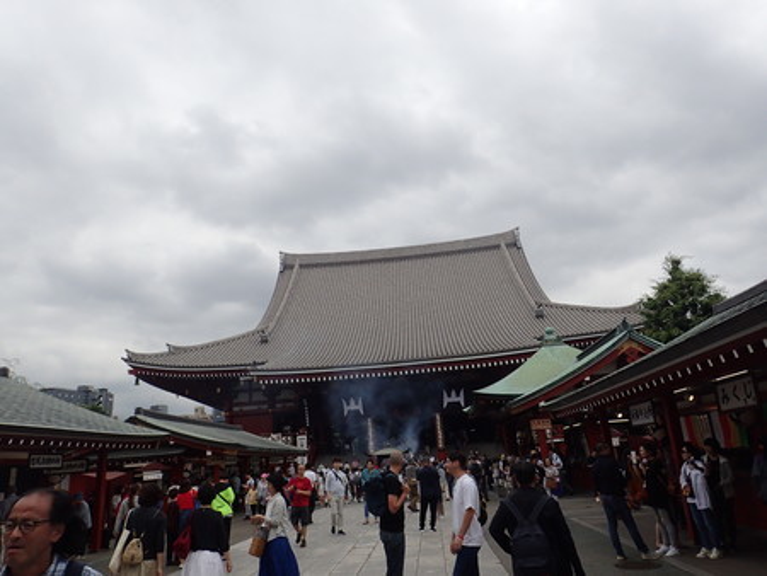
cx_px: 384
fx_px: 554
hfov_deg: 69.4
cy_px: 288
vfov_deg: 54.9
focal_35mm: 25
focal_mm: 4.5
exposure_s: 1/500
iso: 200
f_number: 8
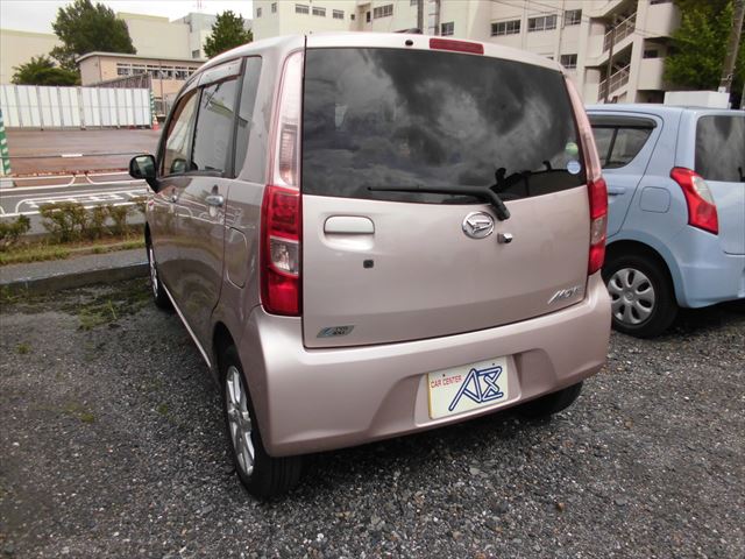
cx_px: 372
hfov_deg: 67.3
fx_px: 560
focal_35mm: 26
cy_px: 280
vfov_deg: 53.1
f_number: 3.5
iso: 100
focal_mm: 4.6
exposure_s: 1/400
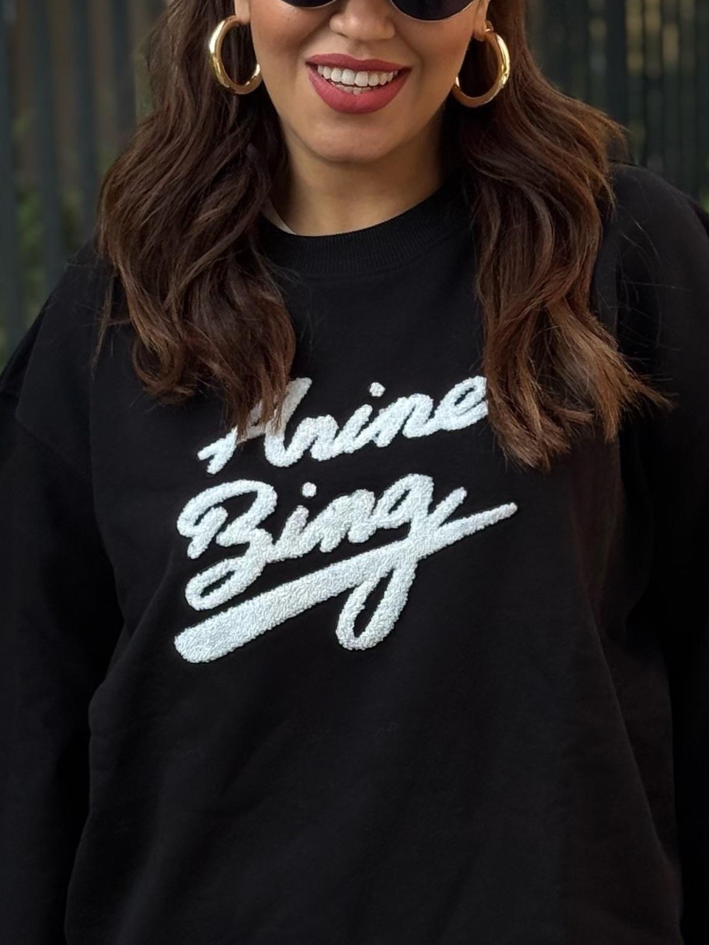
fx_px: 3414
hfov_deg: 11.9
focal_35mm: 125
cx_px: 321
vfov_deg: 15.8
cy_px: 526
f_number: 1.78
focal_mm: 6.76
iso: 100
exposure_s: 1/527
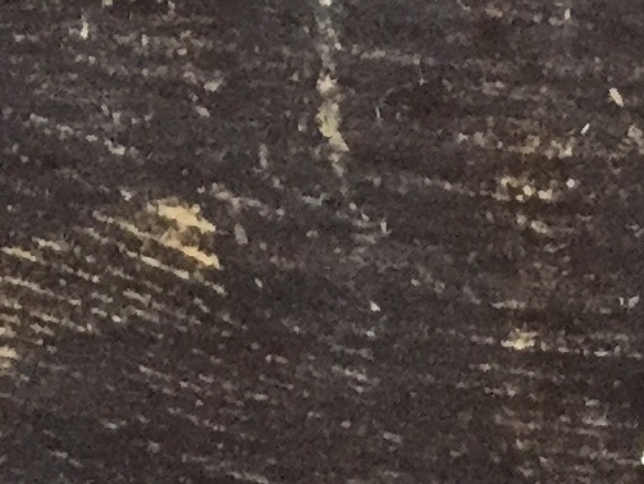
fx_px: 3500
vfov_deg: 7.3
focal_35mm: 188
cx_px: 193
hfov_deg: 10.5
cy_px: -740
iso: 400
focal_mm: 4.15
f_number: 2.2
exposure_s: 1/17
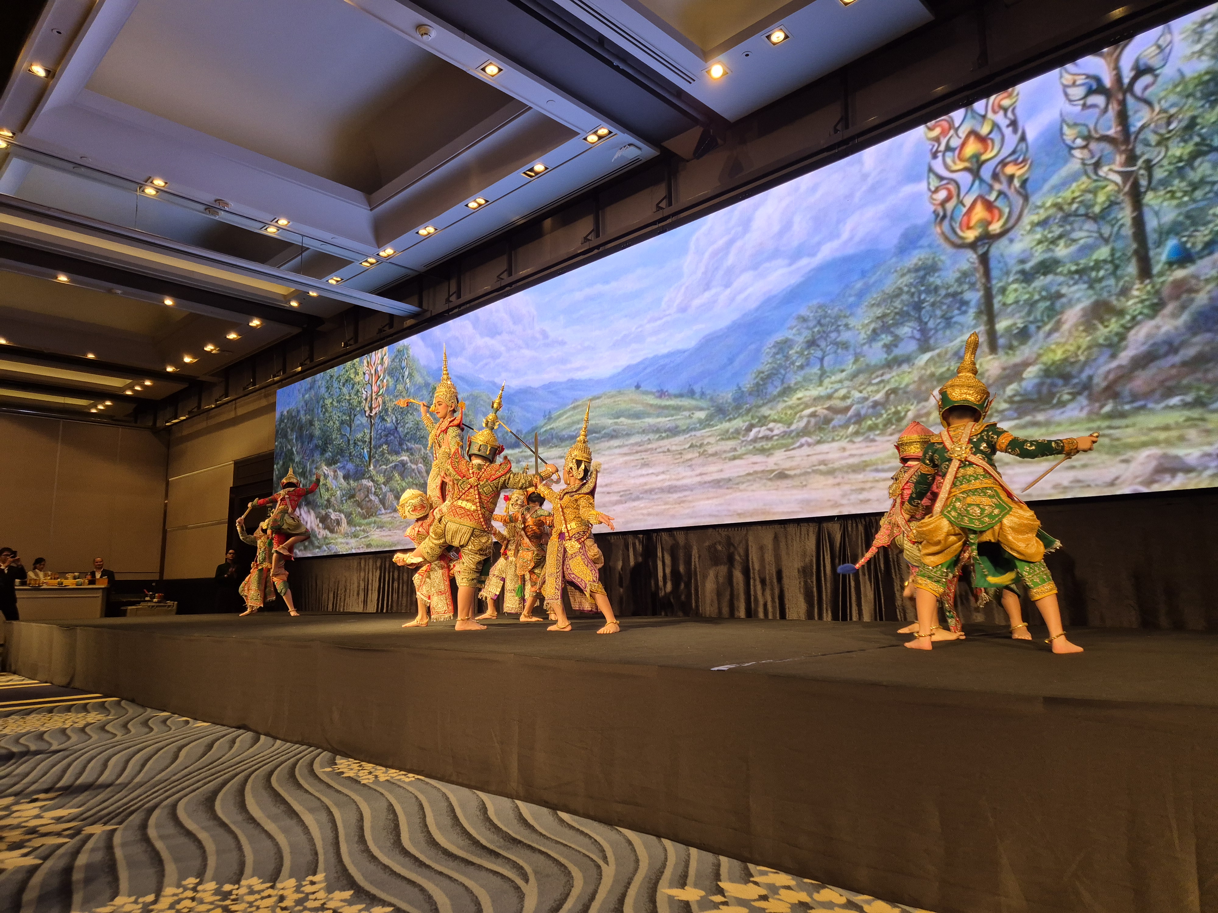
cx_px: 609
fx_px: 809
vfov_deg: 58.9
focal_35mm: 23
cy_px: 456
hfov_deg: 73.9
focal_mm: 5.4
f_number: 1.8
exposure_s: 1/100
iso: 160
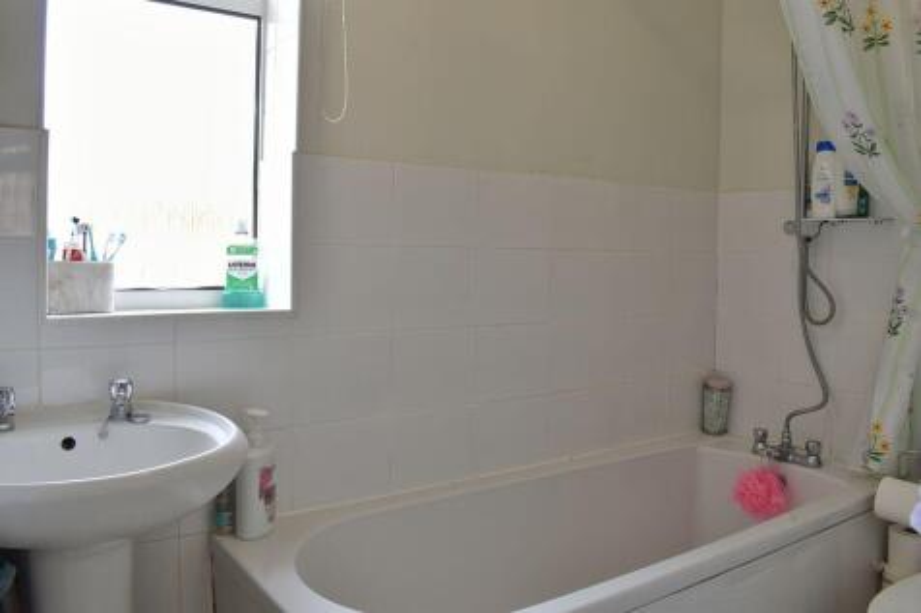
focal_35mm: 27
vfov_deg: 47.9
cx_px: 460
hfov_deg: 67.4
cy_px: 306
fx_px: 690
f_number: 13
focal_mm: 18
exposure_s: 1/5
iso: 100
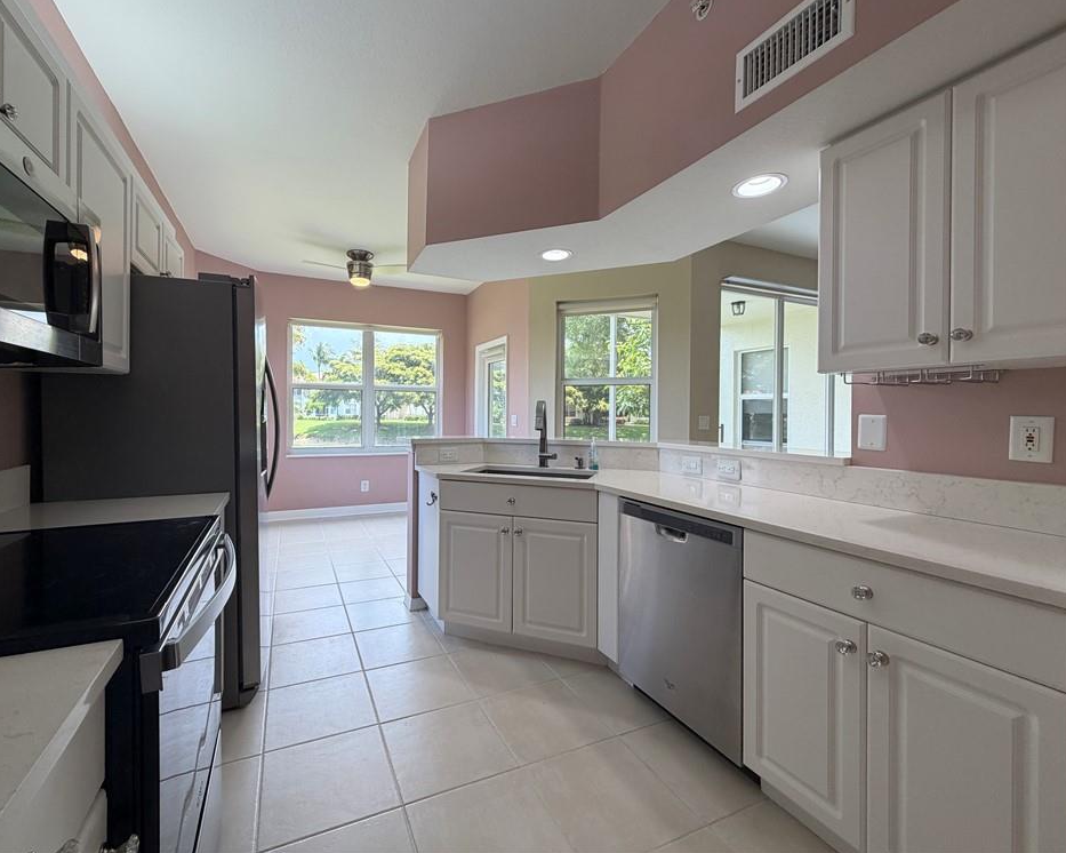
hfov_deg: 96.6
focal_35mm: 15
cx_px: 488
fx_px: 473
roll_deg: -1.3
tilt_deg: +0.2
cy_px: 415
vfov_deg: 84.0
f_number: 2.2
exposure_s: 1/120
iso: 200
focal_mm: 2.22
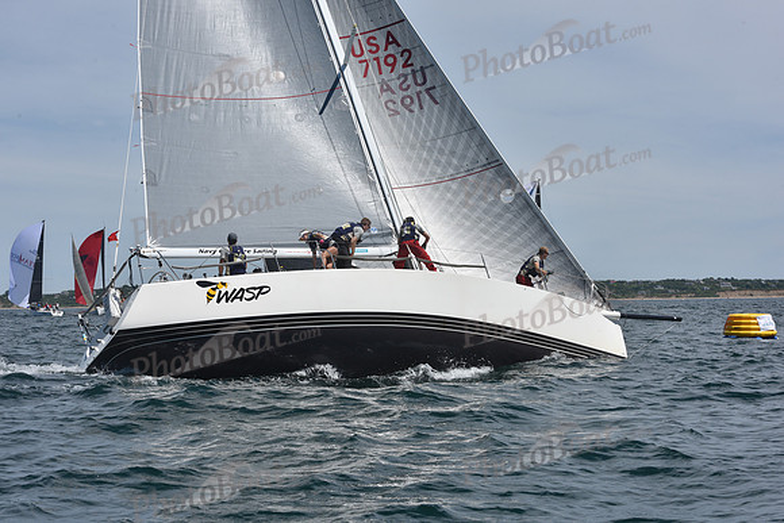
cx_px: 392
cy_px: 262
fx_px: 1525
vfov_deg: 19.5
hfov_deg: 28.8
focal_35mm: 70
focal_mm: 70
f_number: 13
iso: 250
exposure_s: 1/800
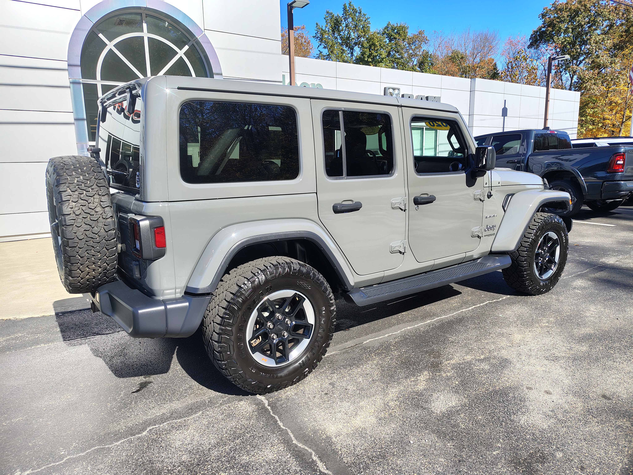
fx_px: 439
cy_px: 238
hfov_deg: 71.6
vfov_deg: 56.8
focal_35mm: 24
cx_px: 316
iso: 101
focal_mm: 5.56
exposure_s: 1/739
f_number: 1.8
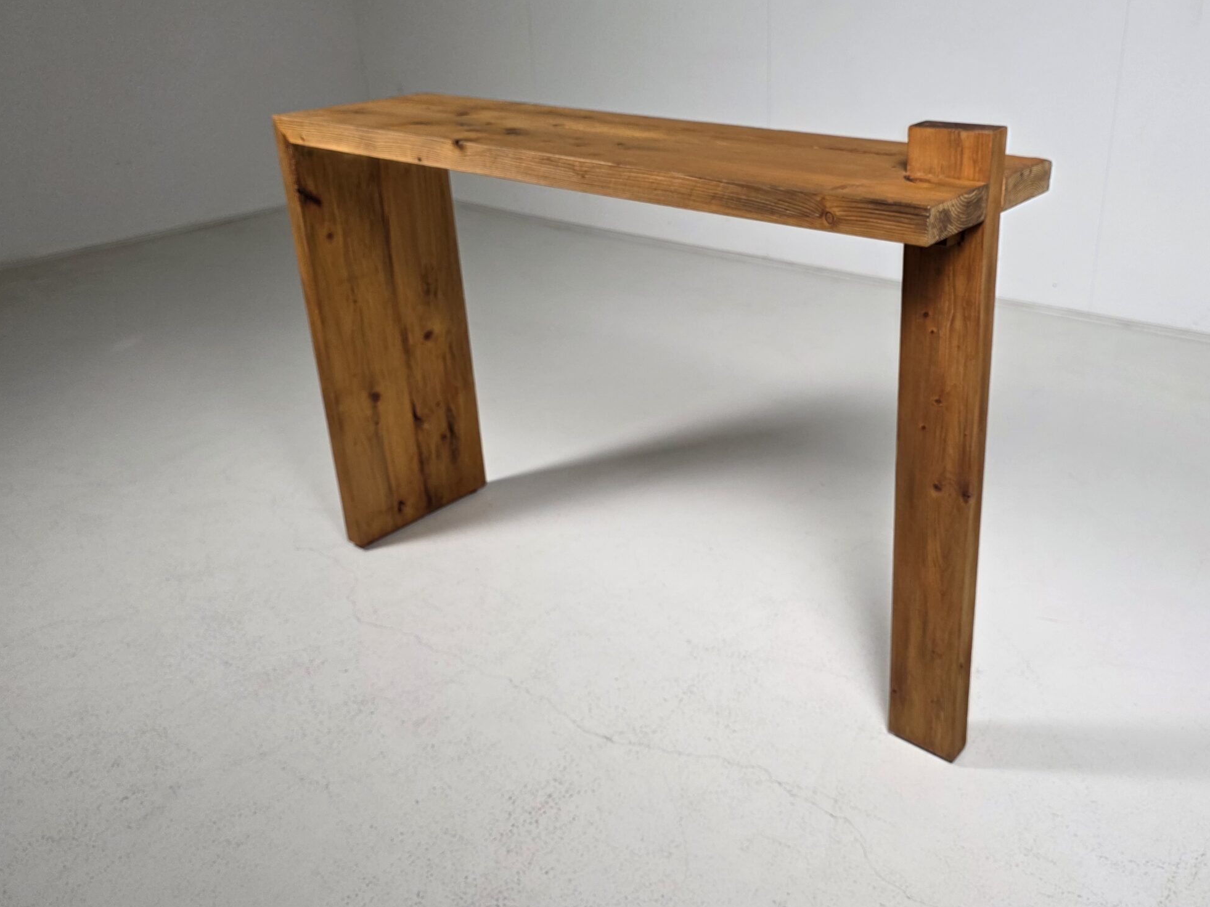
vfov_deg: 46.7
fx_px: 1049
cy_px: 402
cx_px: 687
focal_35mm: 30
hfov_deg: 59.7
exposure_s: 1/100
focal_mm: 6.3
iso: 200
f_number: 1.7
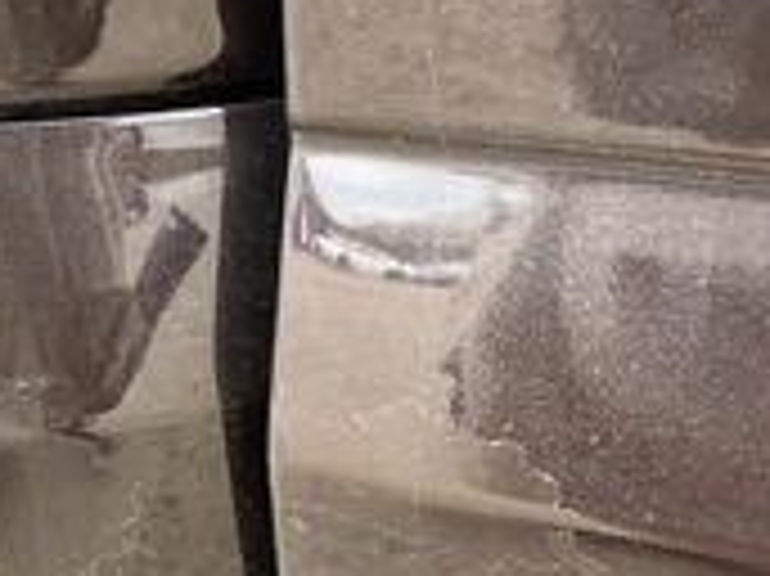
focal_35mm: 68
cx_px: 230
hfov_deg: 28.3
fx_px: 1512
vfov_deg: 21.2
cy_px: 508
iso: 64
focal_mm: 3
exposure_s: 1/122
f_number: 1.8
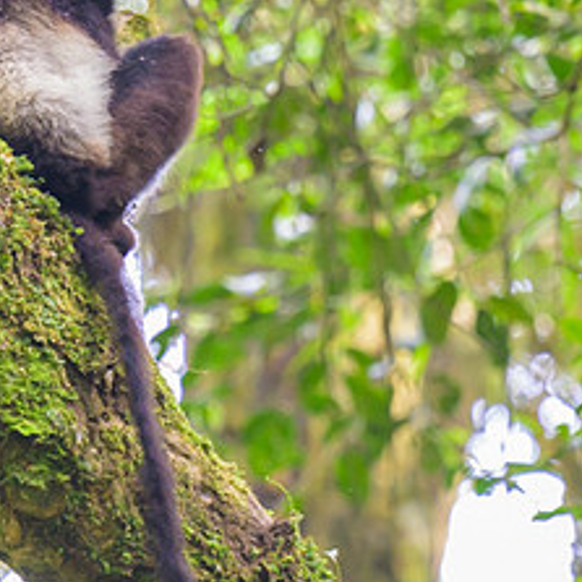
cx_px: 175
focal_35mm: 406
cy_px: 149
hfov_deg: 4.3
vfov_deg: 4.3
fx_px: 7723
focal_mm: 145
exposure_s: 1/500
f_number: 2.8
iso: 2500
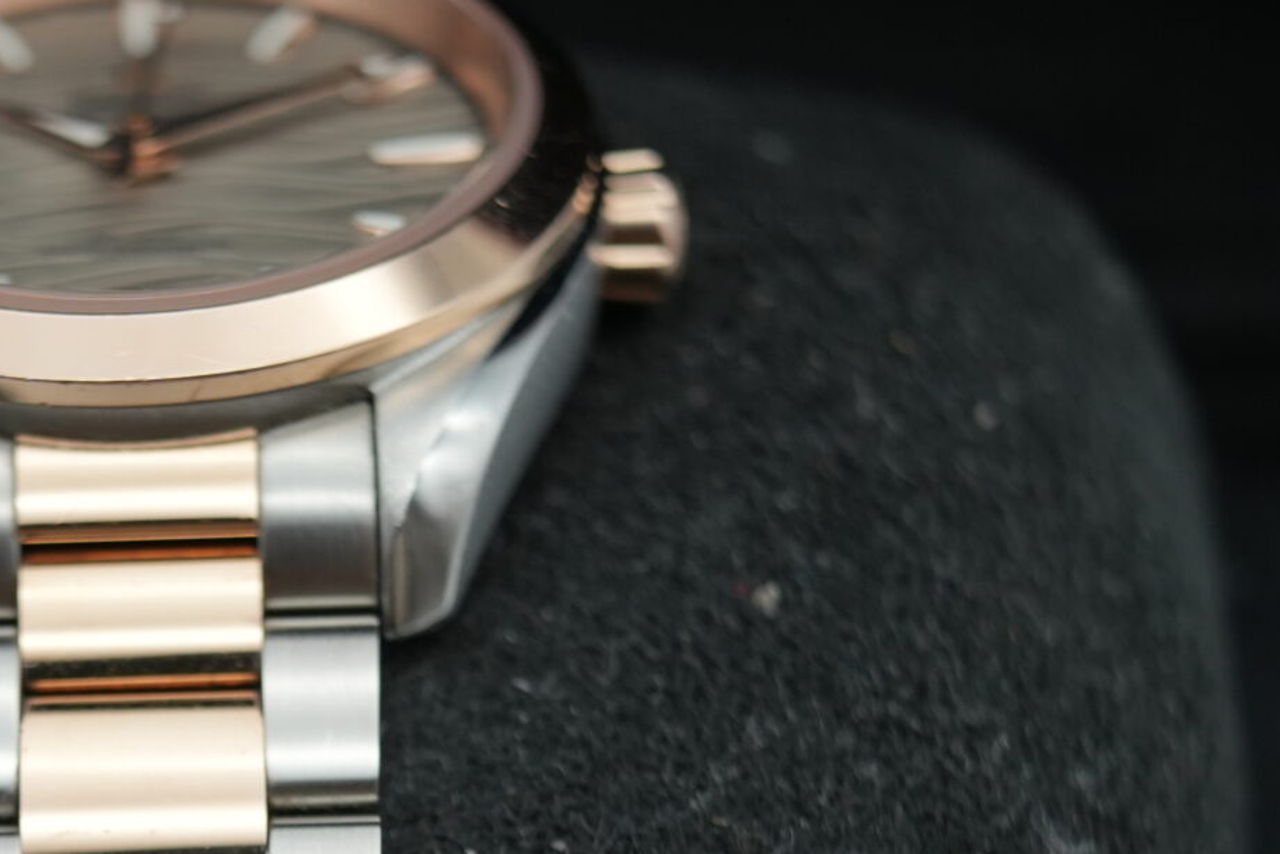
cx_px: 122
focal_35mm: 98
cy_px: 1000
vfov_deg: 13.6
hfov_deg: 20.4
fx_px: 3485
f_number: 5
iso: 400
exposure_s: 1/250
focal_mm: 35
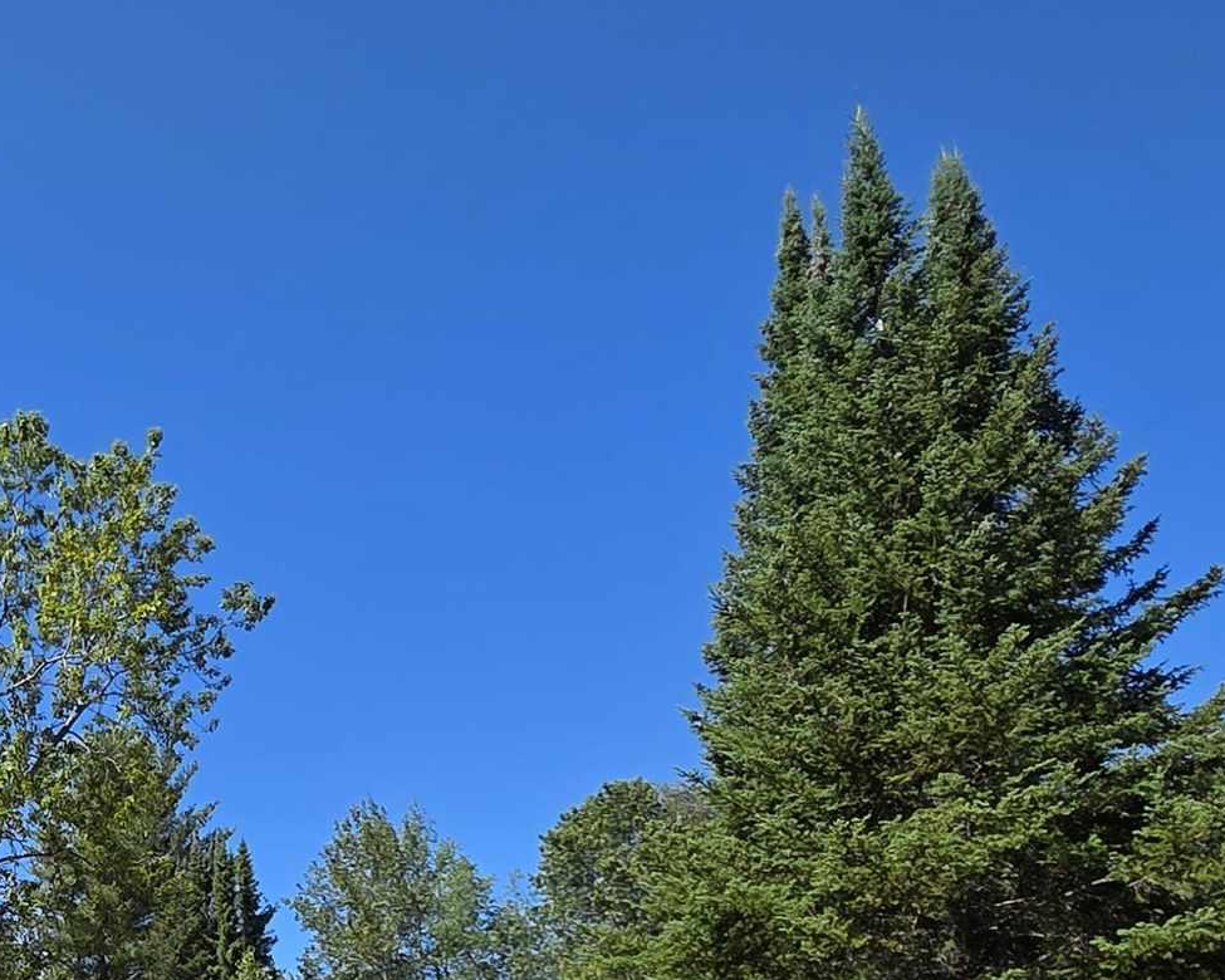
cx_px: -36
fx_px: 1450
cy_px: 954
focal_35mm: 40
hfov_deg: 39.6
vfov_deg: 34.4
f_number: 1.9
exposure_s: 1/1714
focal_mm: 2.2
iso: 40
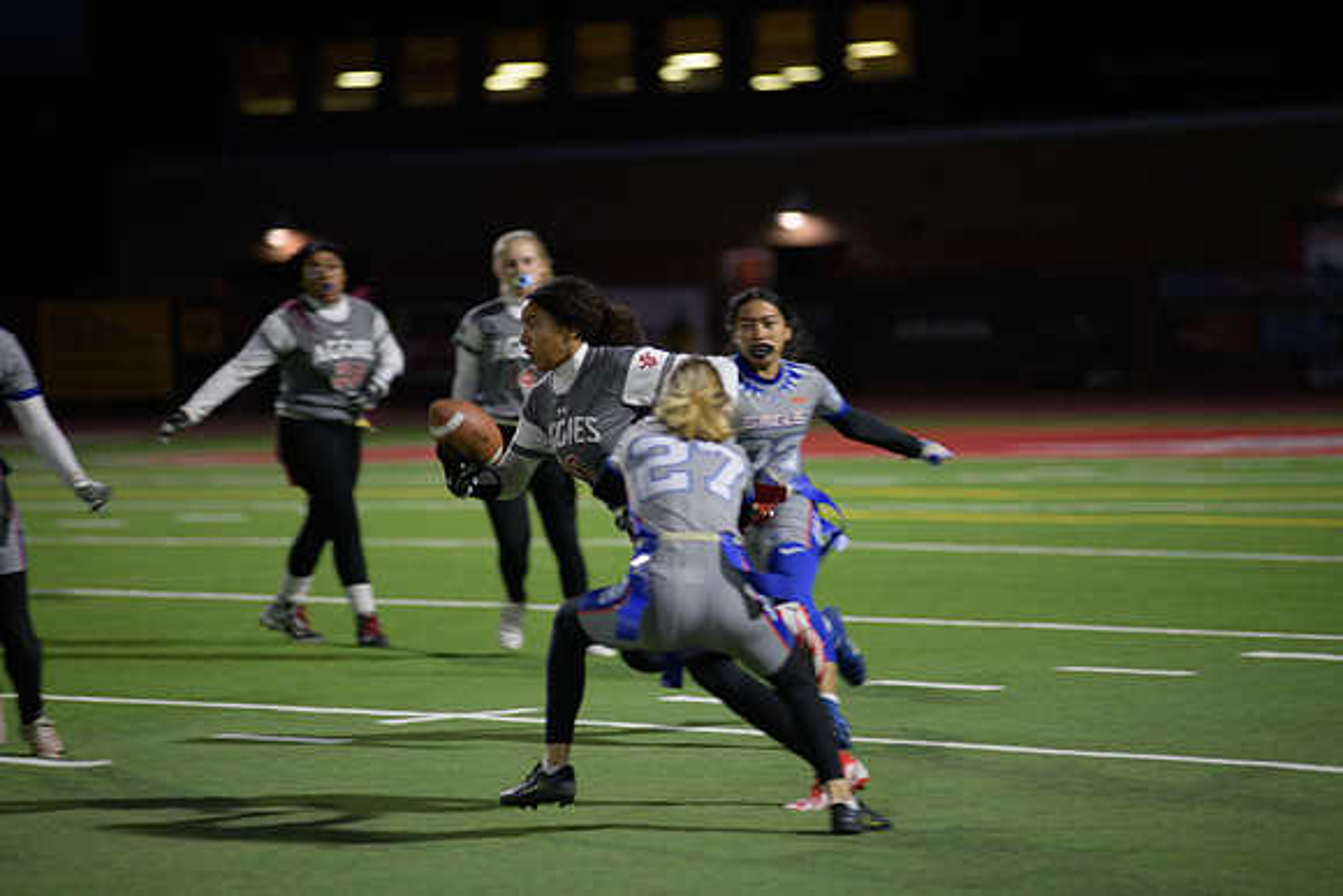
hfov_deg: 11.4
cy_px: 448
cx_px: 672
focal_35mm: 180
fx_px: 6716
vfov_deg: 7.6
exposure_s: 1/200
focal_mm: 180
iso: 800
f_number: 2.8
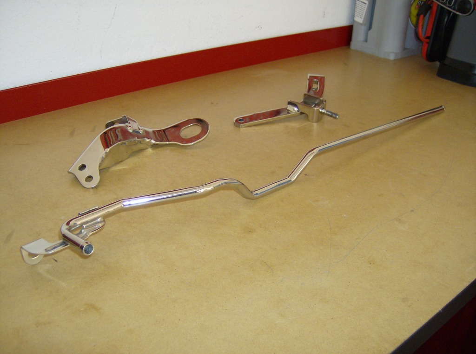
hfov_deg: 51.5
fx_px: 494
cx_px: 238
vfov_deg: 39.5
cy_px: 177
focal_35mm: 36
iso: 200
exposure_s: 1/60
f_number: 2.8
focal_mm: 6
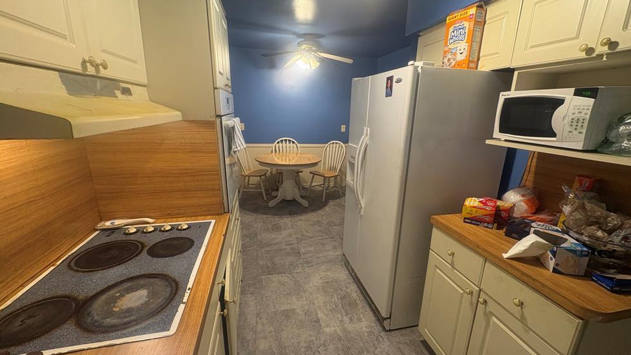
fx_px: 268
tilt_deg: -14.6
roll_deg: -1.3
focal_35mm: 16
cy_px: 179
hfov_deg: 99.4
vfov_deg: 67.1
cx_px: 319
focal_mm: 2.22
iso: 200
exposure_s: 1/60
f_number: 2.2
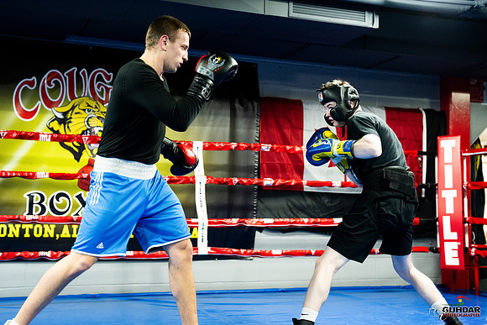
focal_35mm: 50
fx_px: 677
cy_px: 162
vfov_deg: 27.0
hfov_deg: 39.6
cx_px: 244
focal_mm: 50
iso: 2500
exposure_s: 1/400
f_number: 2.5
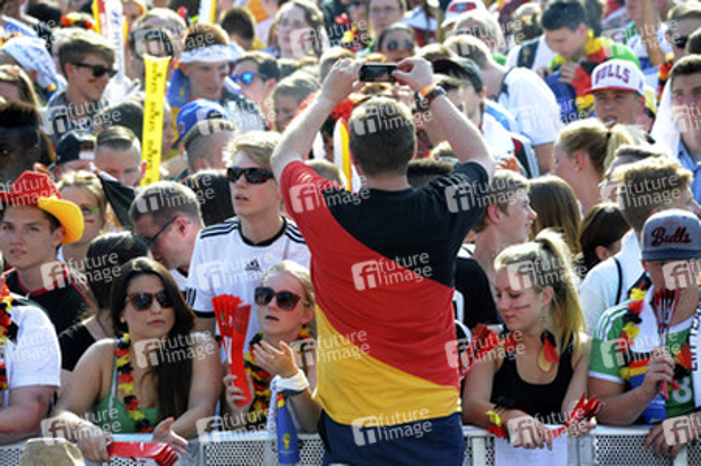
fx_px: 3308
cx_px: 350
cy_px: 233
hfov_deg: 12.1
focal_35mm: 170
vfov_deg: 8.1
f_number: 7.1
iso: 320
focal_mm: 170
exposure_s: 1/160
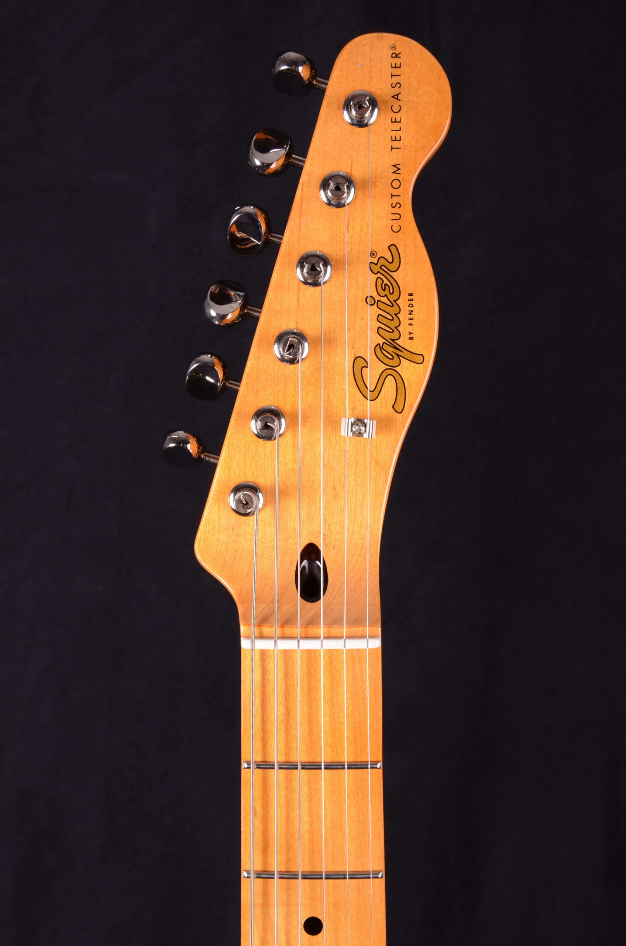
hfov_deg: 26.4
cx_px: 313
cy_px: 473
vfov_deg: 39.0
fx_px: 1336
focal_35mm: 51
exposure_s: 1/200
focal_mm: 34
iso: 200
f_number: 13
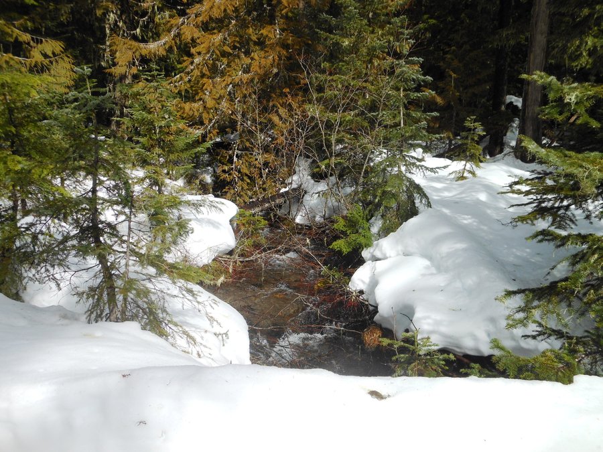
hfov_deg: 61.7
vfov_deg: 48.2
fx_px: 505
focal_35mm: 29
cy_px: 226
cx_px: 302
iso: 80
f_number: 3.3
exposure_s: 1/1000
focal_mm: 5.2
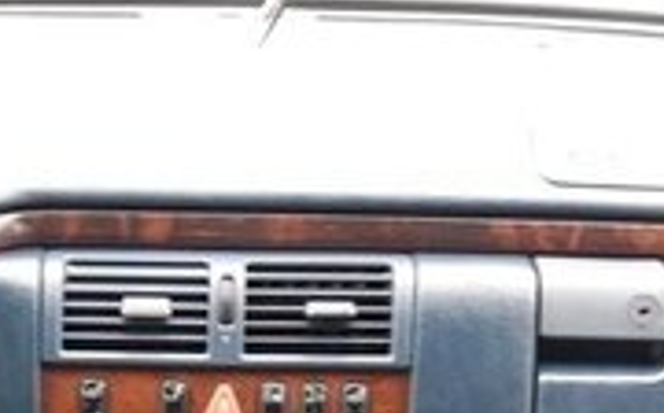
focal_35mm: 109
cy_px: 695
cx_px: 103
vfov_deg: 11.3
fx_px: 1970
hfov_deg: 18.9
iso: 125
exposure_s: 1/33
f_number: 1.9
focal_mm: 3.7
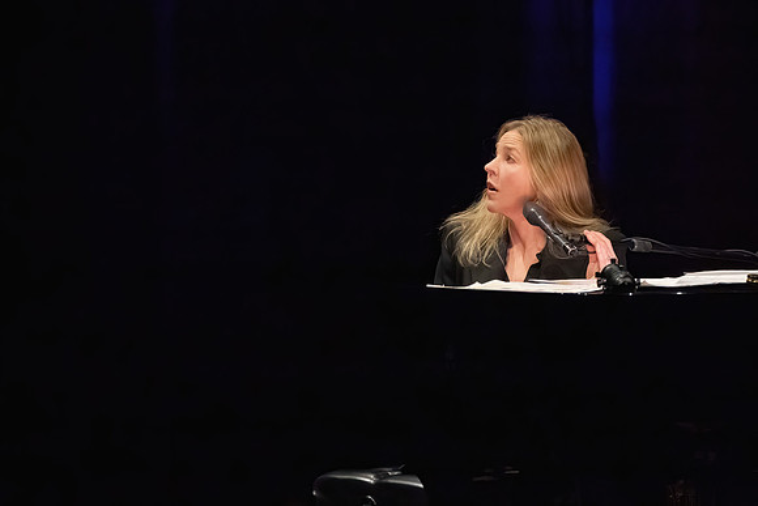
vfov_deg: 3.0
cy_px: 304
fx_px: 9568
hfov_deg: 4.5
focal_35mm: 454
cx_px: 480
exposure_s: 1/320
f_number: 8
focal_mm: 358
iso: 25600
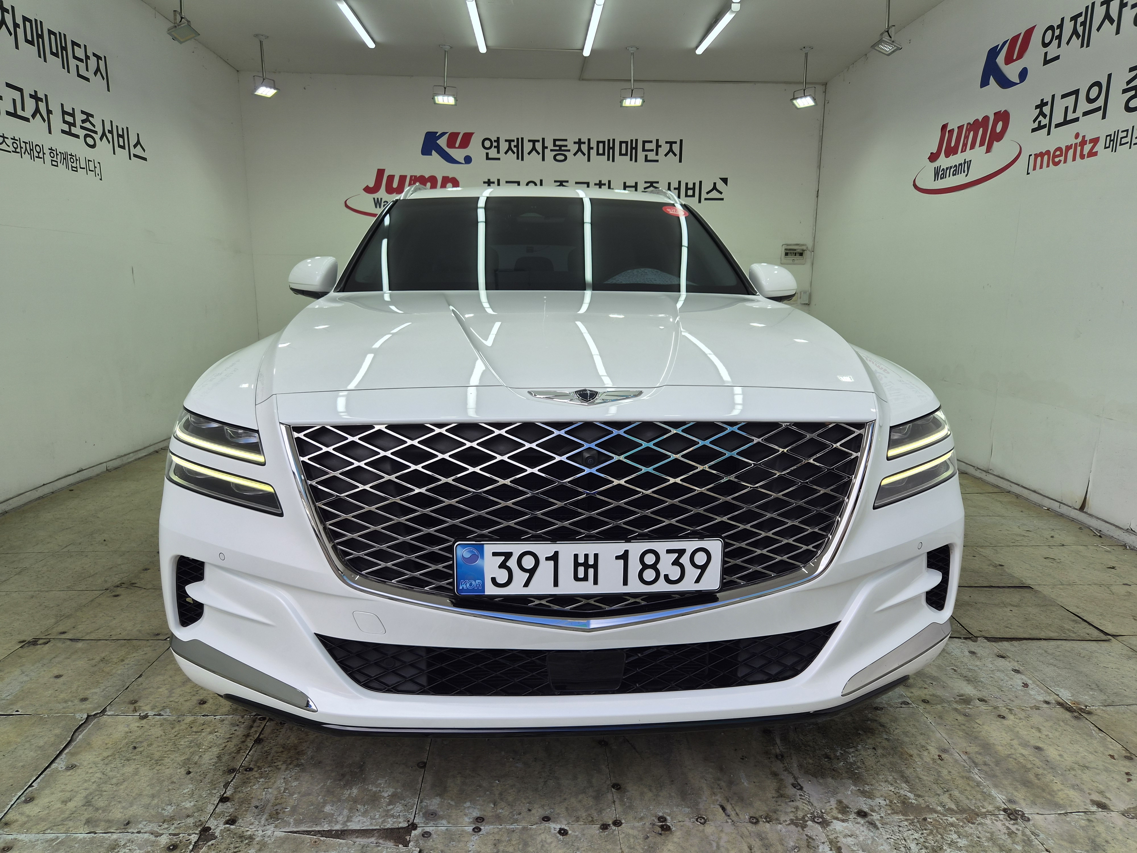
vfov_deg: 58.9
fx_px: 755
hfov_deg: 73.9
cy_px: 426
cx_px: 568
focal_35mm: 23
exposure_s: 1/686
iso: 50
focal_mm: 5.4
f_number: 1.8
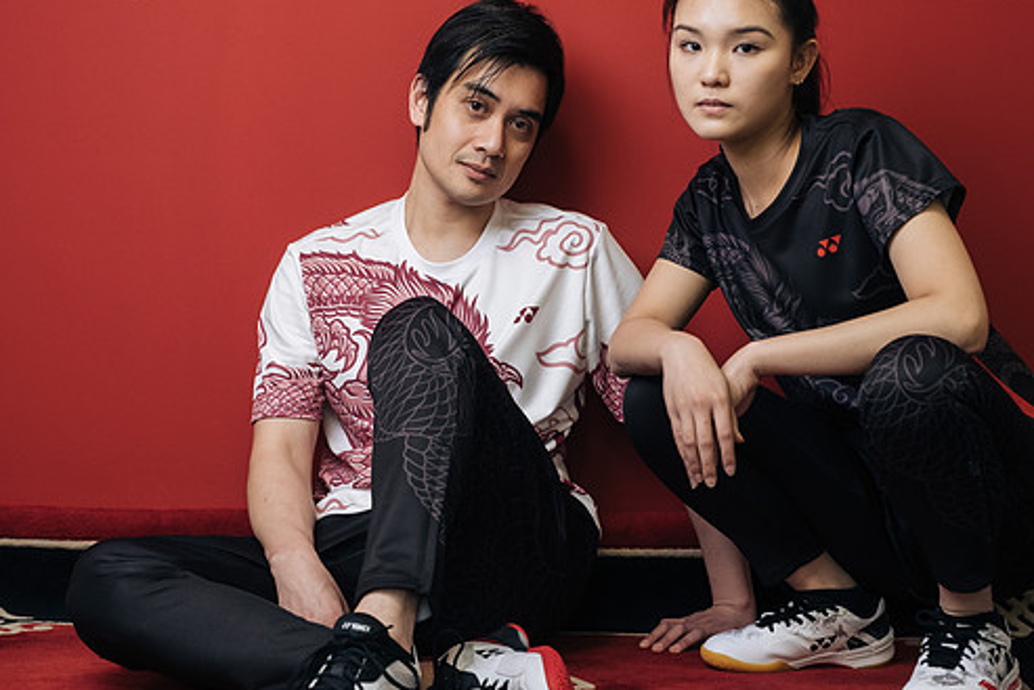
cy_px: 347
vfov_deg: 18.7
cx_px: 487
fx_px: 2097
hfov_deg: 27.7
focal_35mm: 73
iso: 800
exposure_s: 1/125
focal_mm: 41.4
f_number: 3.2
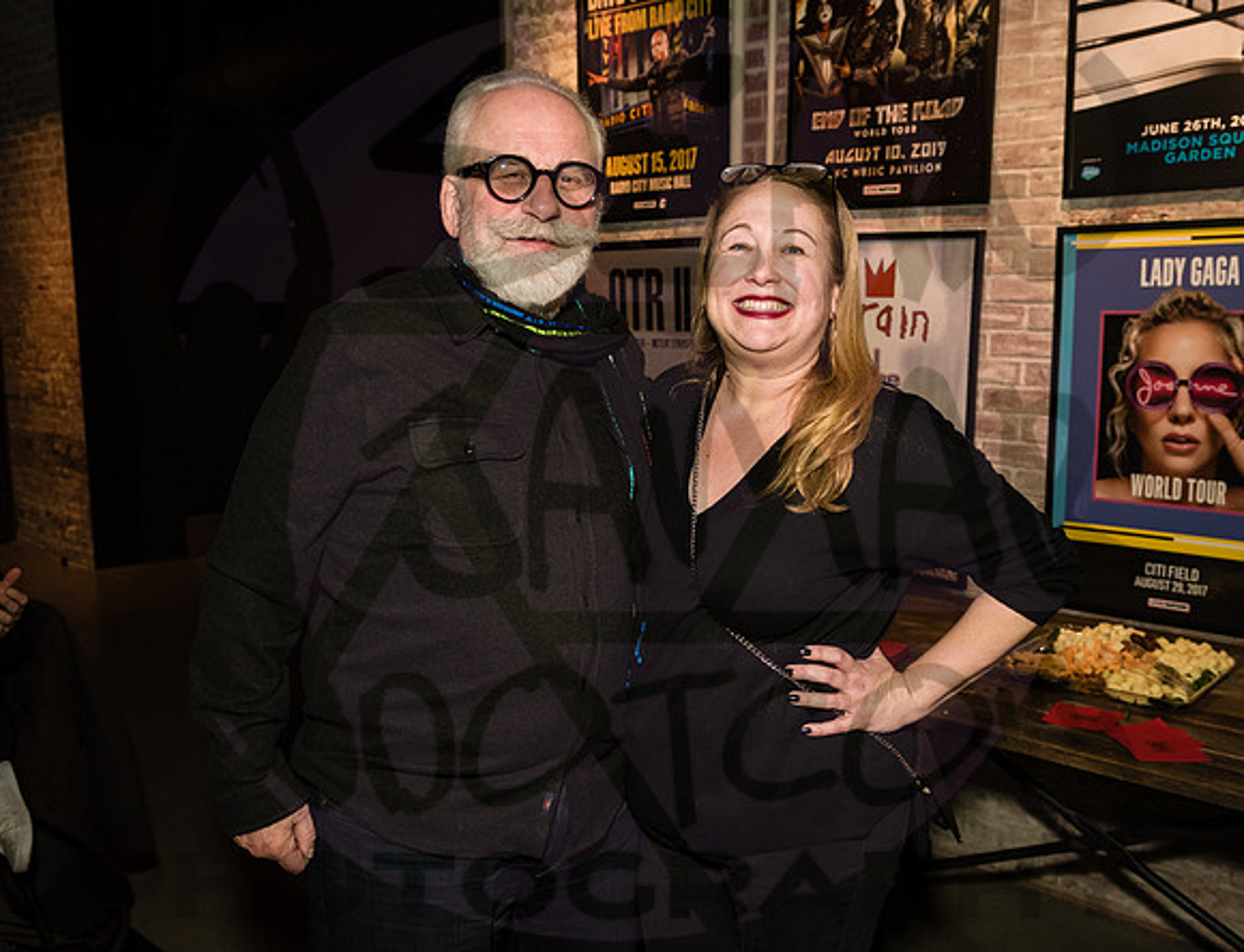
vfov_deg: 43.6
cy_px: 507
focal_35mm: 33
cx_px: 701
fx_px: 1190
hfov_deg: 55.0
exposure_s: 1/200
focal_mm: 28
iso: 2500
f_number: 4
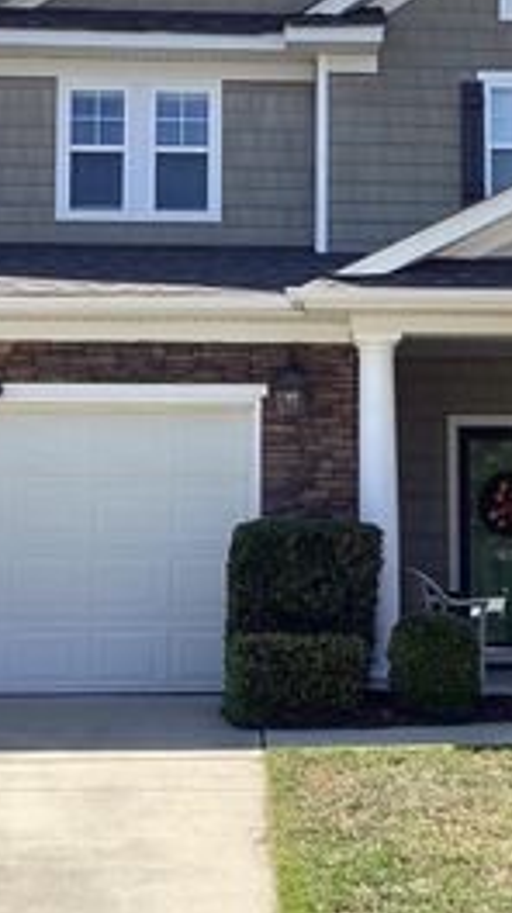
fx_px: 1549
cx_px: 311
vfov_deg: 32.7
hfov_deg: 18.8
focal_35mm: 64
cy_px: 351
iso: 25
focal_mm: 3.3
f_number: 2.4
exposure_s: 1/895
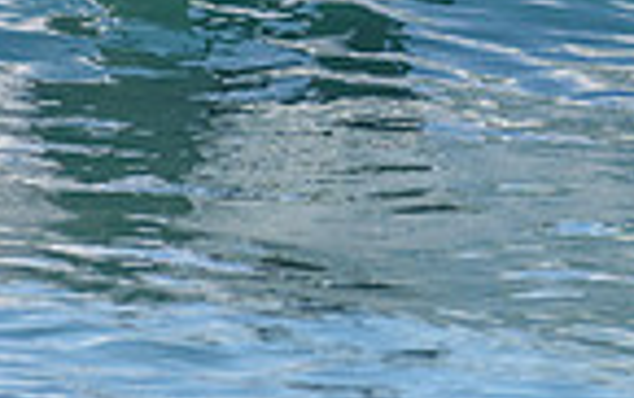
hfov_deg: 0.8
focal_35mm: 2491
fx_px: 43091
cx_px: 313
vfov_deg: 0.5
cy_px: -373
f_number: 5.6
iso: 160
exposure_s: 1/2000
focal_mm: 500
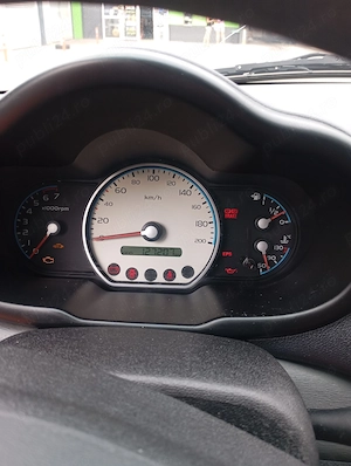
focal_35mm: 28
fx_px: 377
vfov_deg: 63.4
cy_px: 233
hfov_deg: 49.9
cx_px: 176
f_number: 1.8
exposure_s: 1/33.3
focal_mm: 4.27
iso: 355
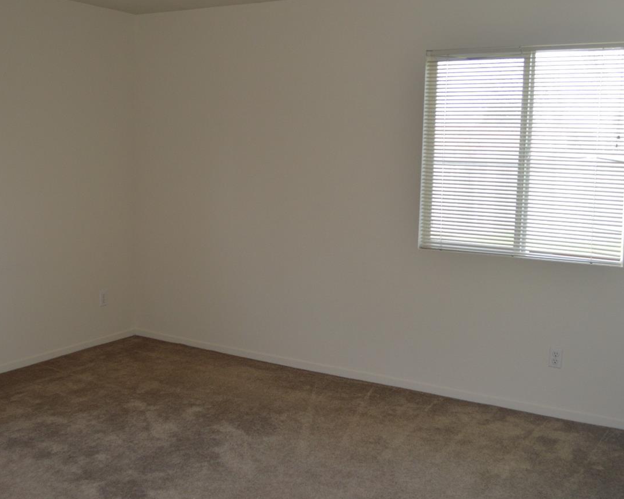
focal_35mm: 39
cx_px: 283
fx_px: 720
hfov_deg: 46.8
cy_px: 230
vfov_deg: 38.2
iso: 360
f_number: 4
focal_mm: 20
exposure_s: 1/125
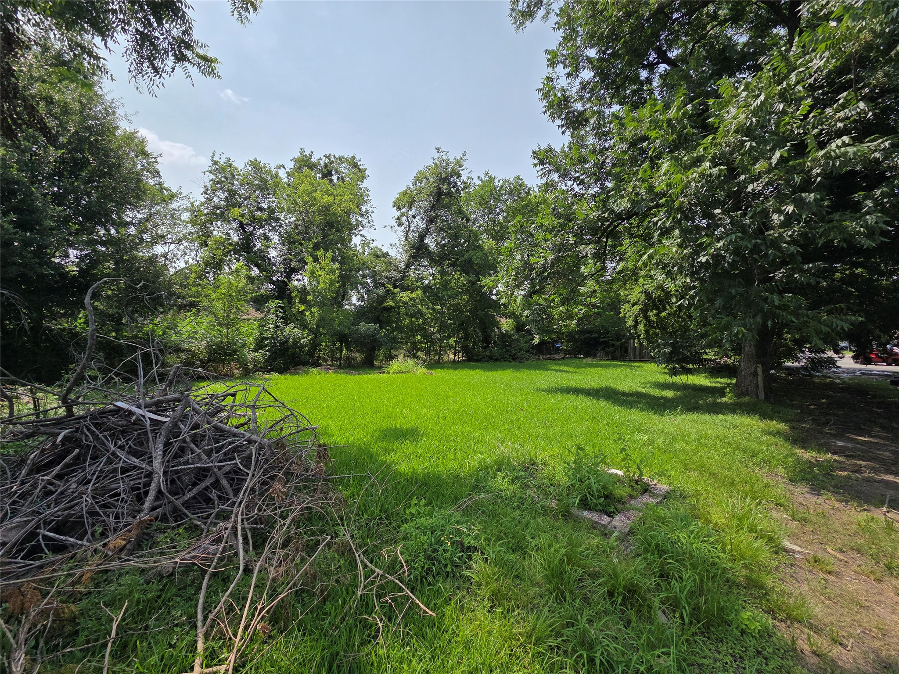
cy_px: 337
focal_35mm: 13
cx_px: 450
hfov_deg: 106.2
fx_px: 338
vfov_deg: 89.9
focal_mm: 2.2
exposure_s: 1/2099
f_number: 2.2
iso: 50
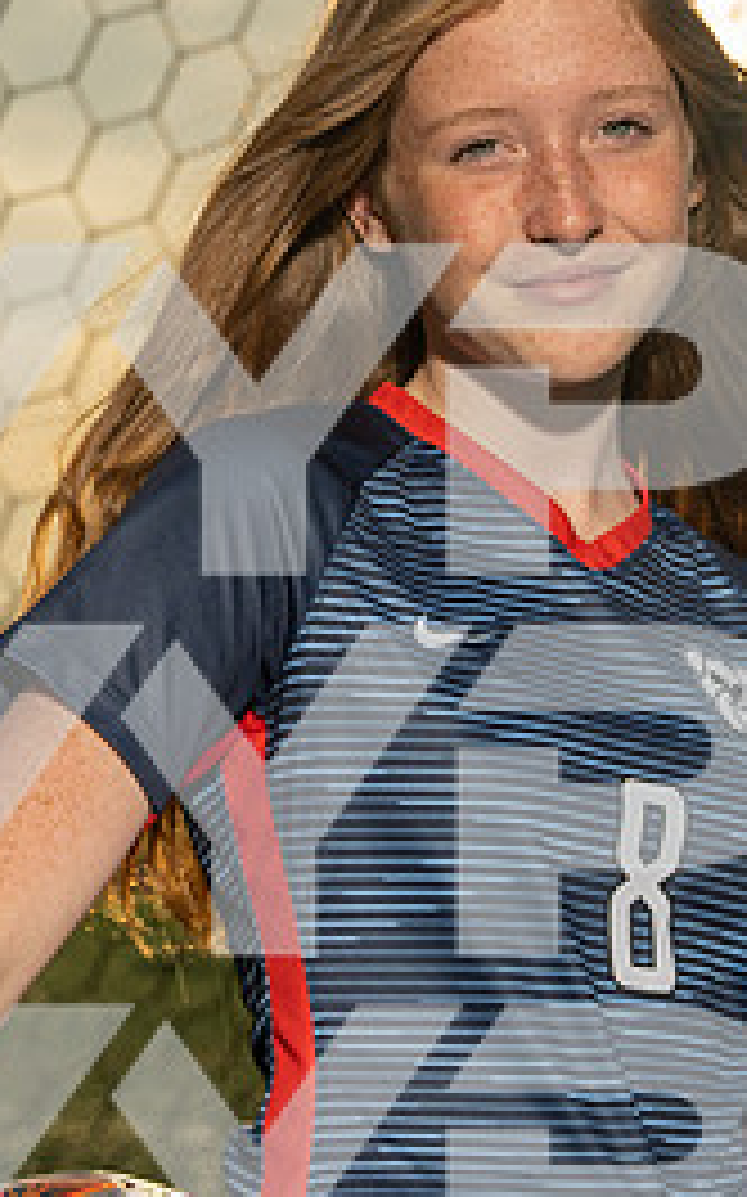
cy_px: 792
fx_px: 3717
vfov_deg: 18.2
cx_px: 260
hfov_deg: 11.5
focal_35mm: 114
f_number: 4.5
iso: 200
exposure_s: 1/250
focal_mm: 44
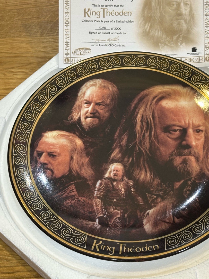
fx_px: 539
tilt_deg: -57.6
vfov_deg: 29.0
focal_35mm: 67
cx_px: 132
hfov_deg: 21.9
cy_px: 136
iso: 125
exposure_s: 1/50
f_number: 1.78
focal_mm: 6.86
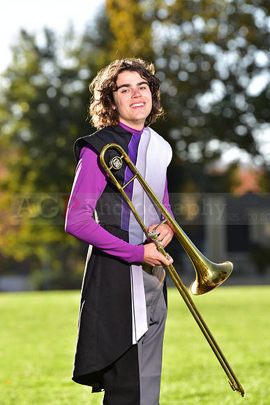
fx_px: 2248
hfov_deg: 6.9
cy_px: 202
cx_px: 135
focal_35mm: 200
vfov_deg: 10.3
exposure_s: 1/200
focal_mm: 200
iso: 80
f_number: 5
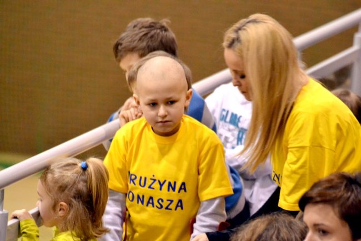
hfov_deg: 7.4
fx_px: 2784
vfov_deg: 5.0
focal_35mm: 278
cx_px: 180
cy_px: 120
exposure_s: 1/60
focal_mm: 185
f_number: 5
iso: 3200
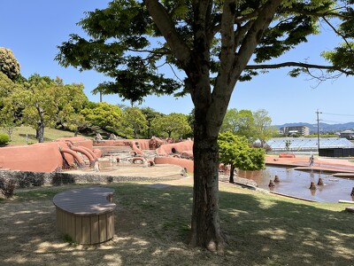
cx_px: 177
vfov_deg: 53.1
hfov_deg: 67.3
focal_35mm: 26
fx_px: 266
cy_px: 133
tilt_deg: +0.2
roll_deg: +2.5
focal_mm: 5.1
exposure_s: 1/2513
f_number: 1.6
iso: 50
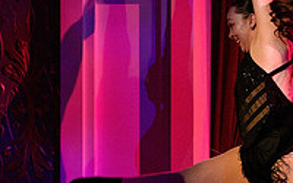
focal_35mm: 431
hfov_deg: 4.9
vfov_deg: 3.0
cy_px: 281
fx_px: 3442
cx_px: 155
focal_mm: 110
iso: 1600
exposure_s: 1/250
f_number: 2.8
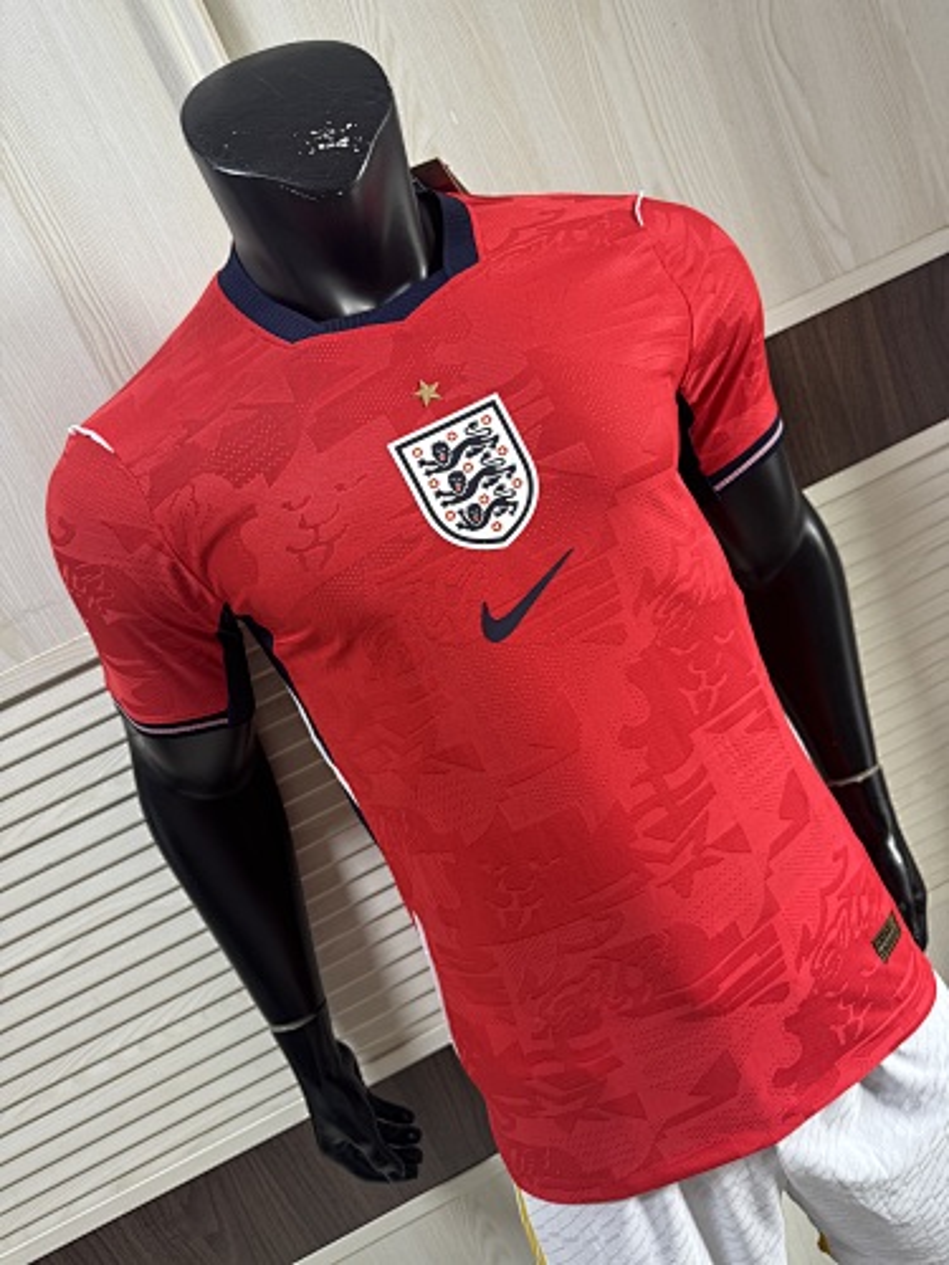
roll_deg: +25.2
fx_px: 877
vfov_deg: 71.6
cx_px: 474
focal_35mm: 24
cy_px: 632
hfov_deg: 56.8
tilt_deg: -16.3
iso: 200
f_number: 1.78
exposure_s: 1/67
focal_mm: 6.76
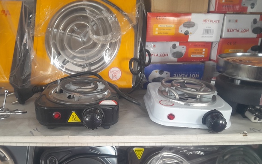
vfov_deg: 40.1
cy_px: 110
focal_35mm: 31
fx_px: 221
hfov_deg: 61.1
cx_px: 117
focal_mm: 3.98
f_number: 1.8
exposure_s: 1/50
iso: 160
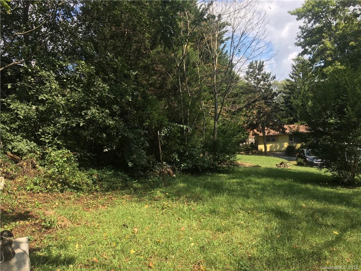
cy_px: 136
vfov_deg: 48.2
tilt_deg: +1.9
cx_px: 180
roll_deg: +3.0
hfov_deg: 61.7
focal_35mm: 29
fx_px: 302
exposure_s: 1/705
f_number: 2.2
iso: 25
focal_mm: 4.15
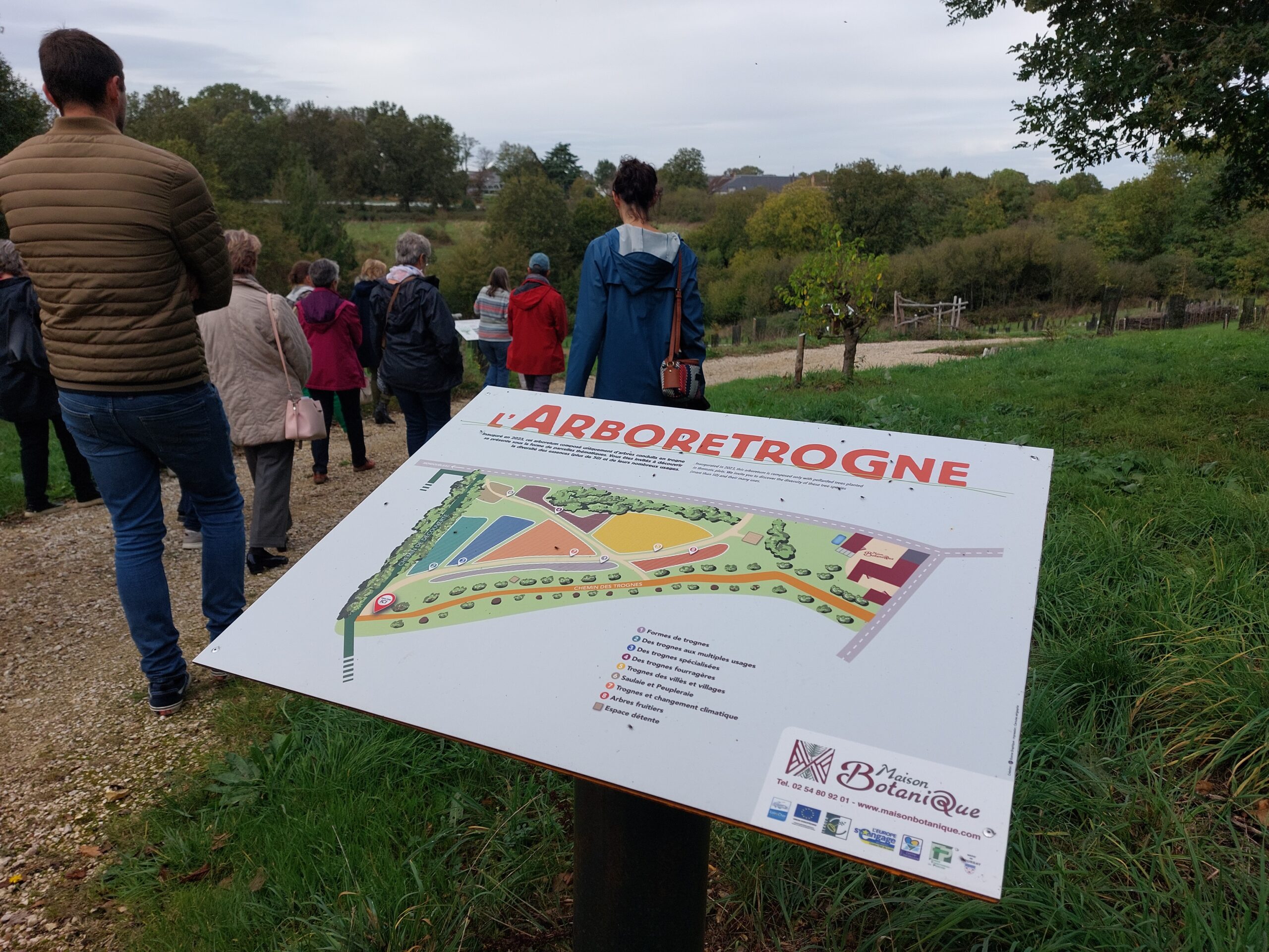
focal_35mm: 25
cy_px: 476
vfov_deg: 54.9
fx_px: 916
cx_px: 634
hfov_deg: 69.4
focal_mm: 5.23
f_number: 1.8
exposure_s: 1/598
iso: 25
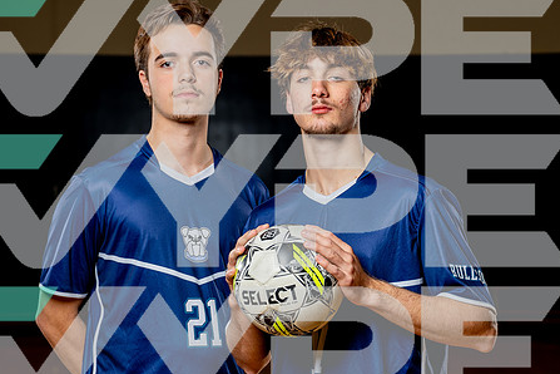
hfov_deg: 22.9
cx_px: 251
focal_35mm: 89
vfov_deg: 15.4
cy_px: 201
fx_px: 1384
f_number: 4
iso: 100
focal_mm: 67
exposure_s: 1/250
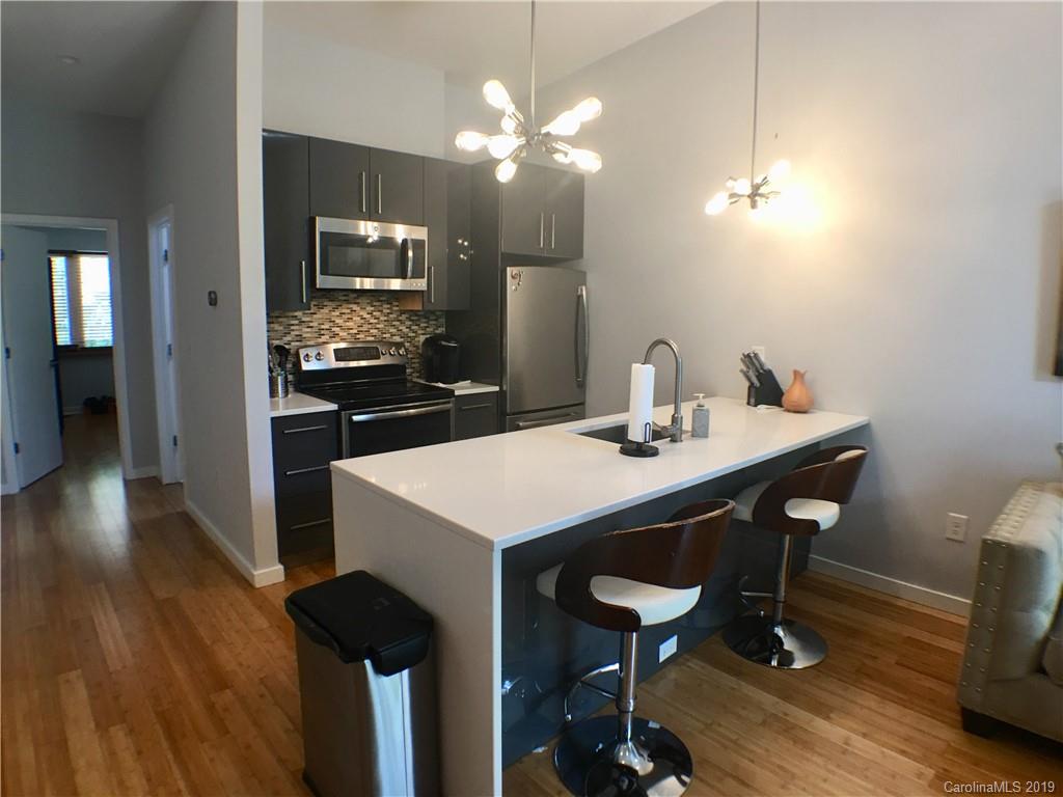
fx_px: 891
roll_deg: -1.3
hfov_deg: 61.7
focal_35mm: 29
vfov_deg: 48.2
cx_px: 532
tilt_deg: -8.1
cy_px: 398
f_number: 2.2
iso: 32
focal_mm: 4.15
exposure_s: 1/15
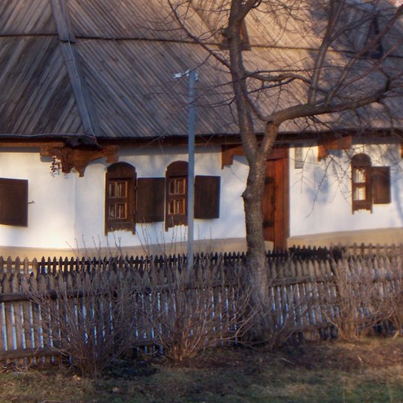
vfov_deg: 9.7
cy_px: 184
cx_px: 104
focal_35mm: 181
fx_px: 2384
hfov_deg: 9.6
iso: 80
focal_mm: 16.86
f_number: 3.4
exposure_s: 1/200
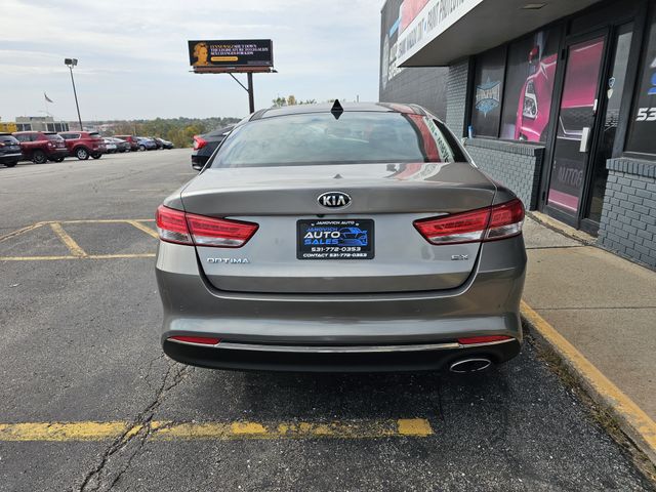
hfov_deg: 73.9
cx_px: 328
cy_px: 246
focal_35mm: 23
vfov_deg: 58.9
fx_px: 436
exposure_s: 1/640
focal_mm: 6.3
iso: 10
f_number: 1.7
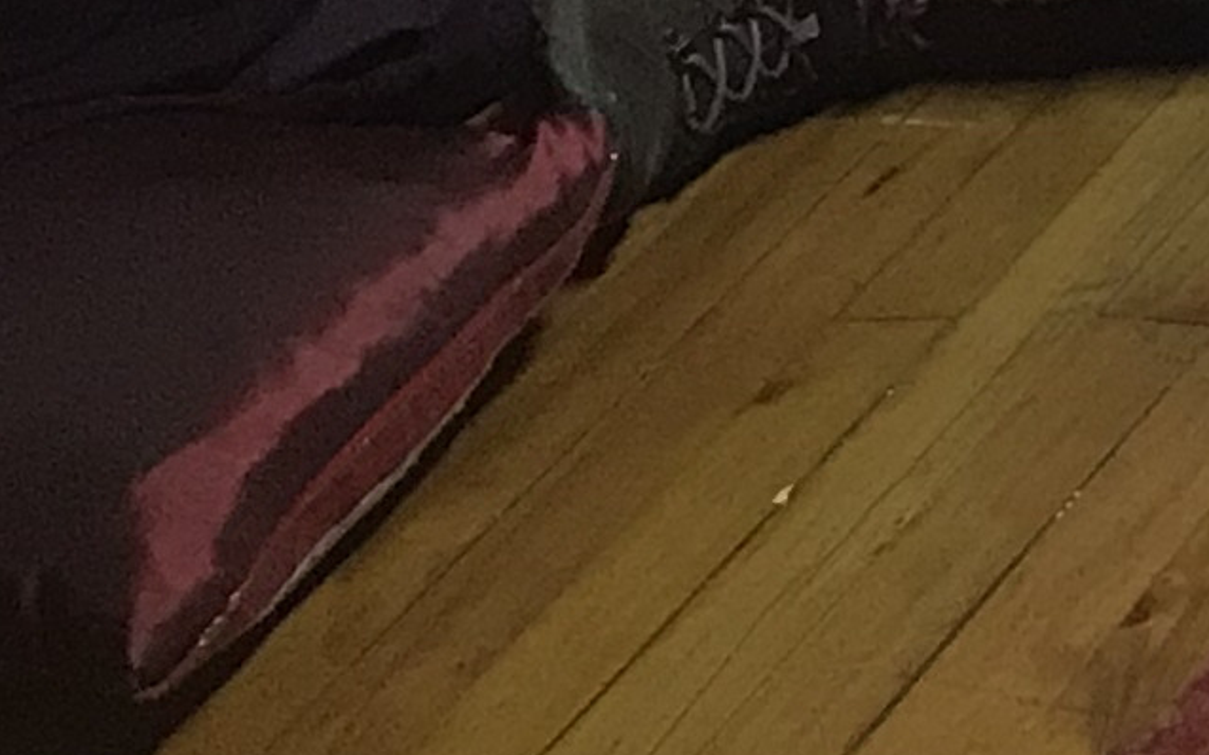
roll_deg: -0.6
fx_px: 6194
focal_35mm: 188
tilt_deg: -9.6
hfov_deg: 9.4
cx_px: 3339
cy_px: -1905
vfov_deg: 6.1
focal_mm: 3.99
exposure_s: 1/17
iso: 64
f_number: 1.8
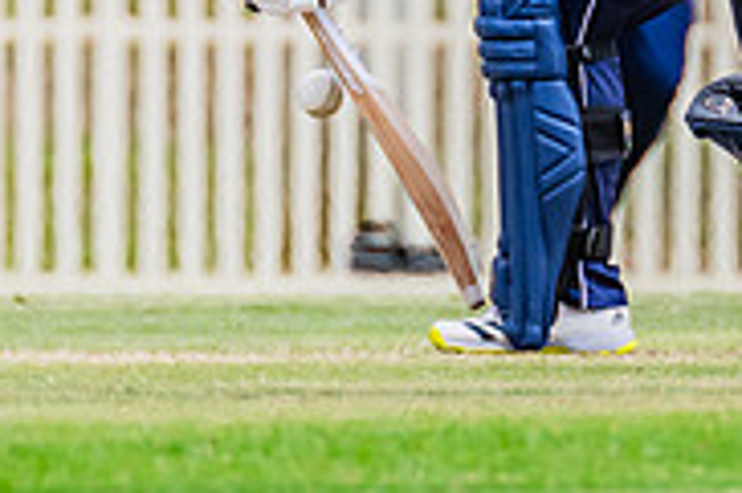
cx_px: 544
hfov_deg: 0.9
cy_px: -182
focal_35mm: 2390
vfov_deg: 0.6
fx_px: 49215
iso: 800
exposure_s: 1/2000
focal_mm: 600
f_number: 9
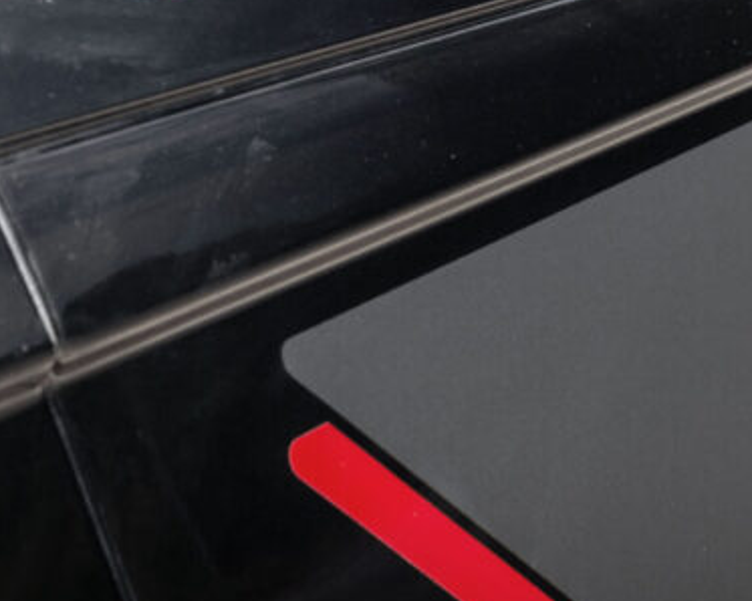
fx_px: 2180
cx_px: 575
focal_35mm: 98
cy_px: 13
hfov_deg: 19.4
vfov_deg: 15.4
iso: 100
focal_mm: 38
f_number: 7.1
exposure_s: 1/60
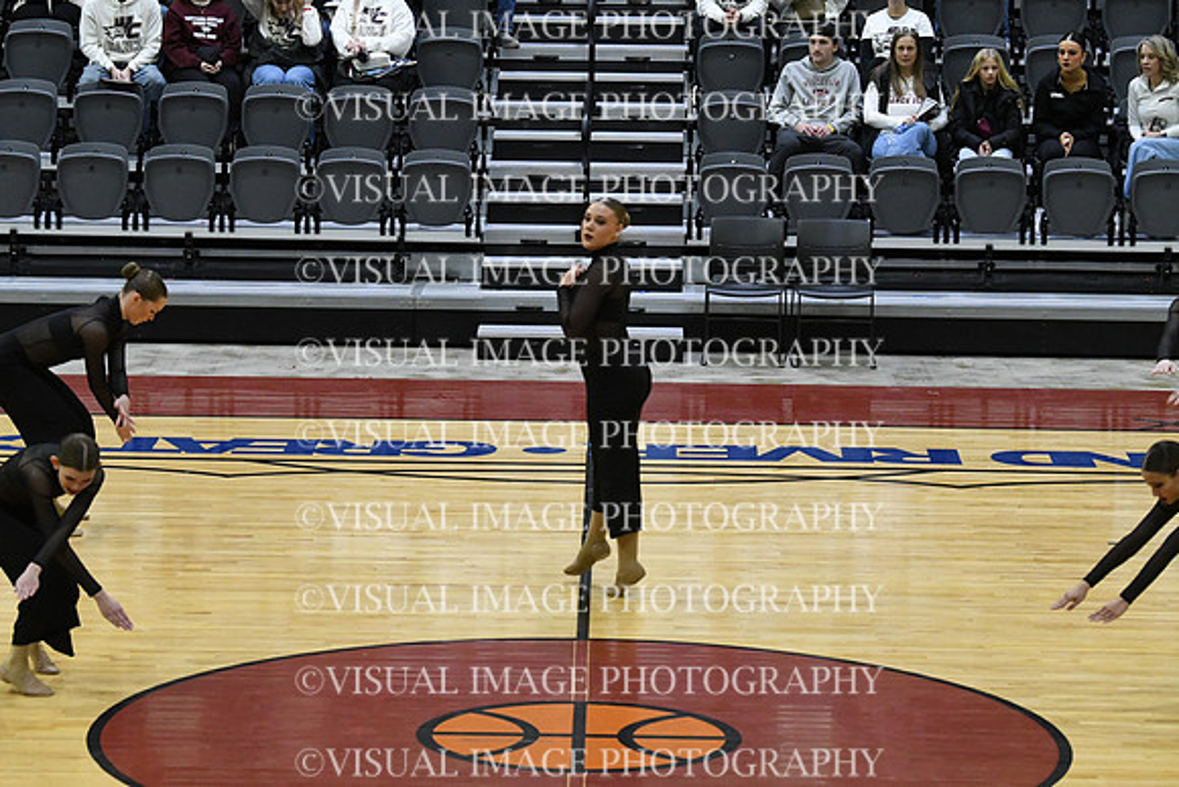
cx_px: 590
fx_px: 4651
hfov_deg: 14.4
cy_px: 394
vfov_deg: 9.7
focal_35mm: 142
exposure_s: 1/500
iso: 5000
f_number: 4
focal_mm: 95
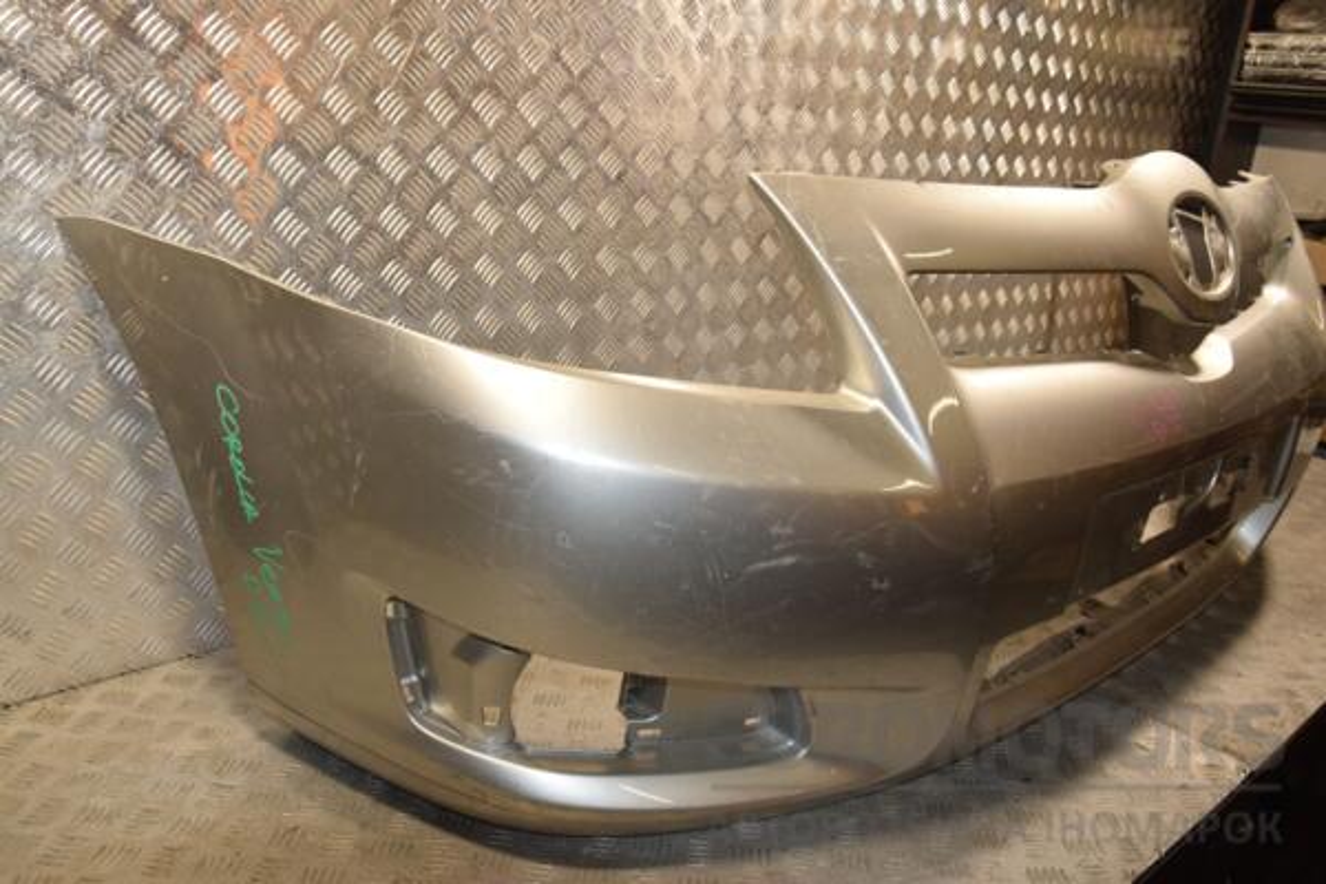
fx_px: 994
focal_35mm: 27
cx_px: 663
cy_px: 442
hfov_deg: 67.4
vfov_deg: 47.9
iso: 800
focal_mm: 18
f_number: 8
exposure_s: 1/200
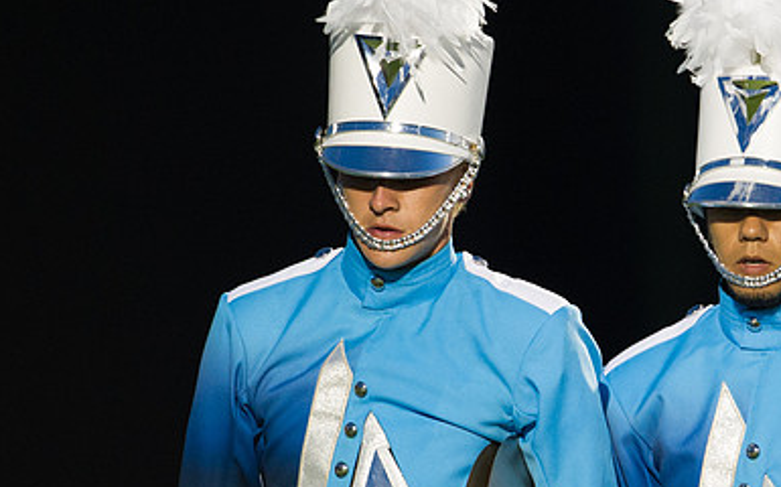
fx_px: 27459
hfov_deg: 1.6
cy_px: 318
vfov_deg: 1.0
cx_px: 604
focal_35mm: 1291
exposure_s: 1/200
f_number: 4.5
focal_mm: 600
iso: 3200
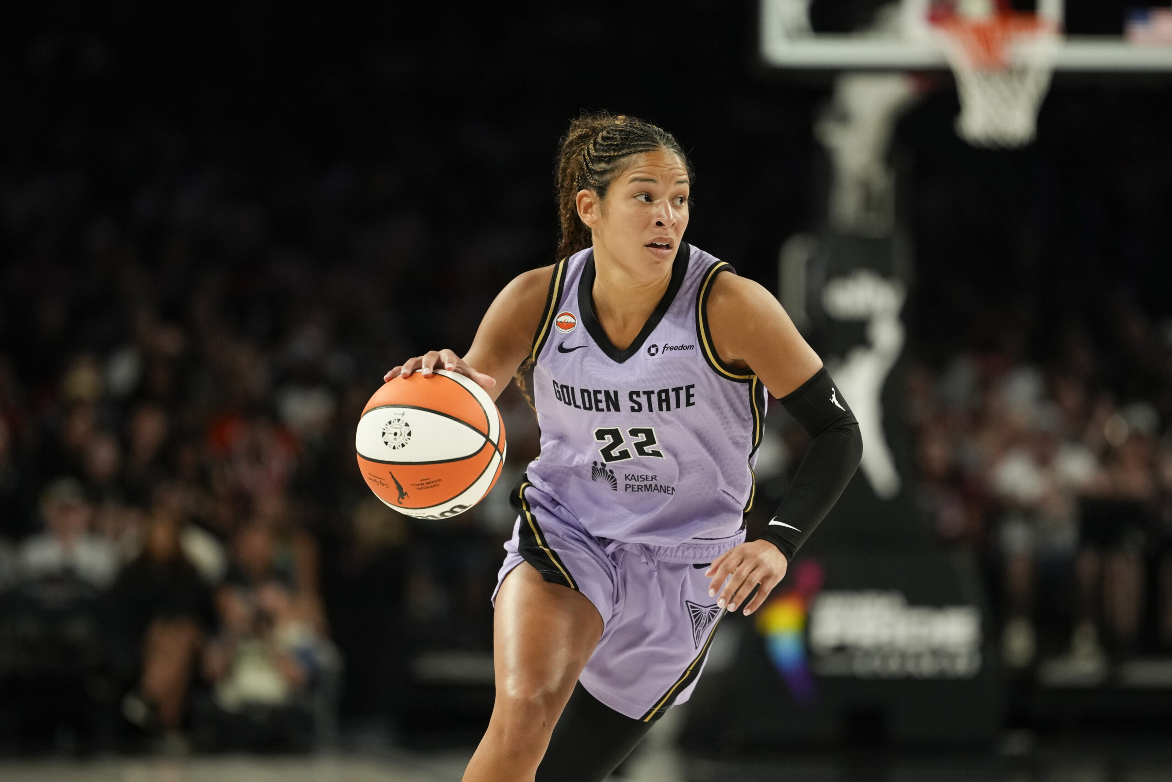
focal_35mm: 225
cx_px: 586
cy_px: 391
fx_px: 7325
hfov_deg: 9.1
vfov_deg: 6.1
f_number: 2
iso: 1600
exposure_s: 1/2000
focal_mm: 150
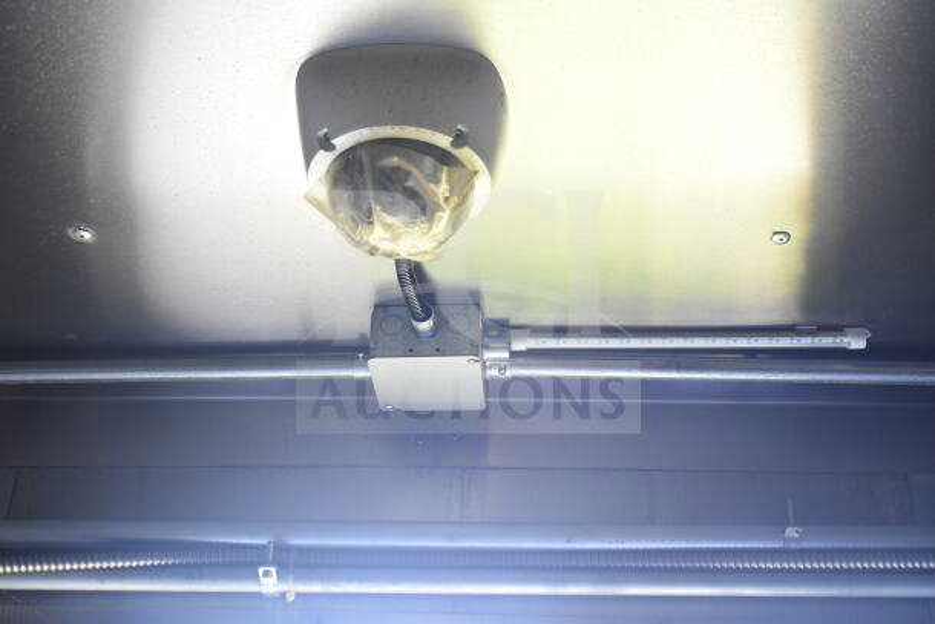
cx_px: 468
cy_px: 312
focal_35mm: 48
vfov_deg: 28.1
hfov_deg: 41.1
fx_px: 1247
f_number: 4.5
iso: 1600
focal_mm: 32
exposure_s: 1/80
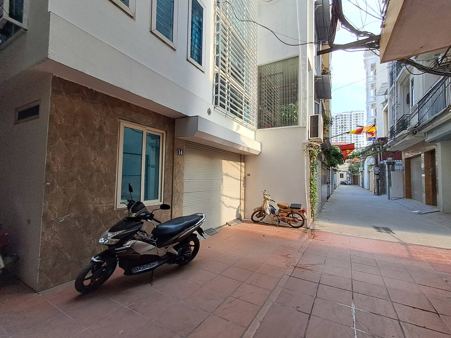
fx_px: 208
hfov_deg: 94.5
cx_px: 226
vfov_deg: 78.1
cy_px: 169
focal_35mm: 16
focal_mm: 1.64
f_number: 2.2
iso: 40
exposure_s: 1/213
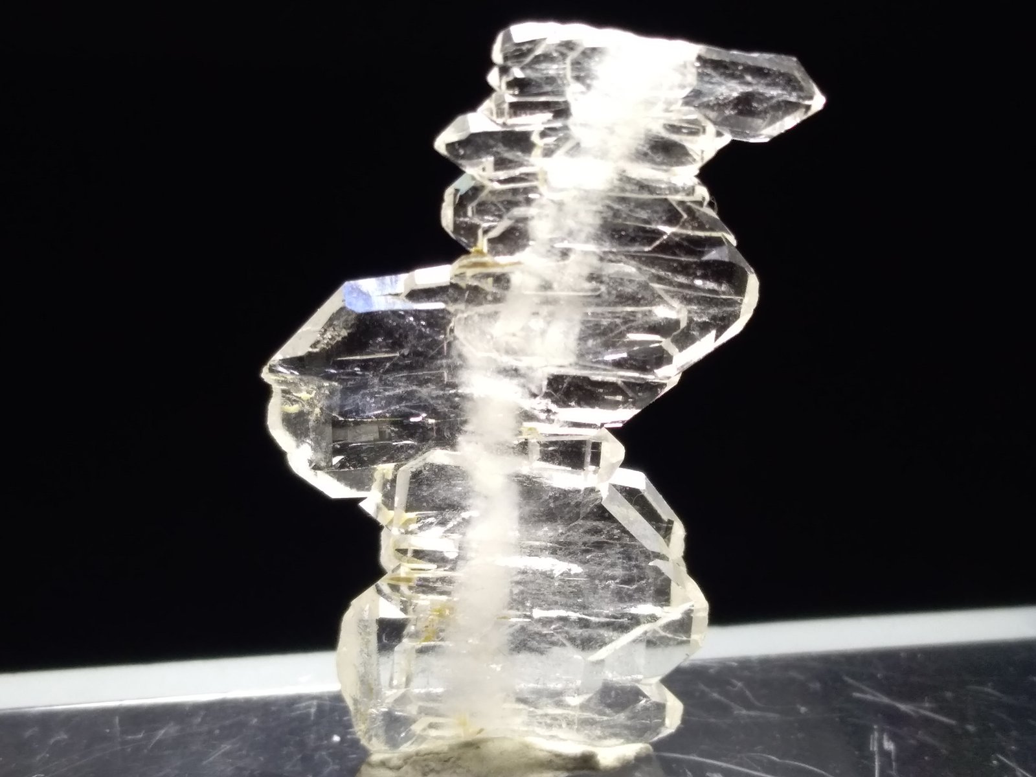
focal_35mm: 26
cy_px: 388
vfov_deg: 53.1
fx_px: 778
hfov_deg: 67.3
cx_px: 518
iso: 161
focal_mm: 3.54
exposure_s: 1/100
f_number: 2
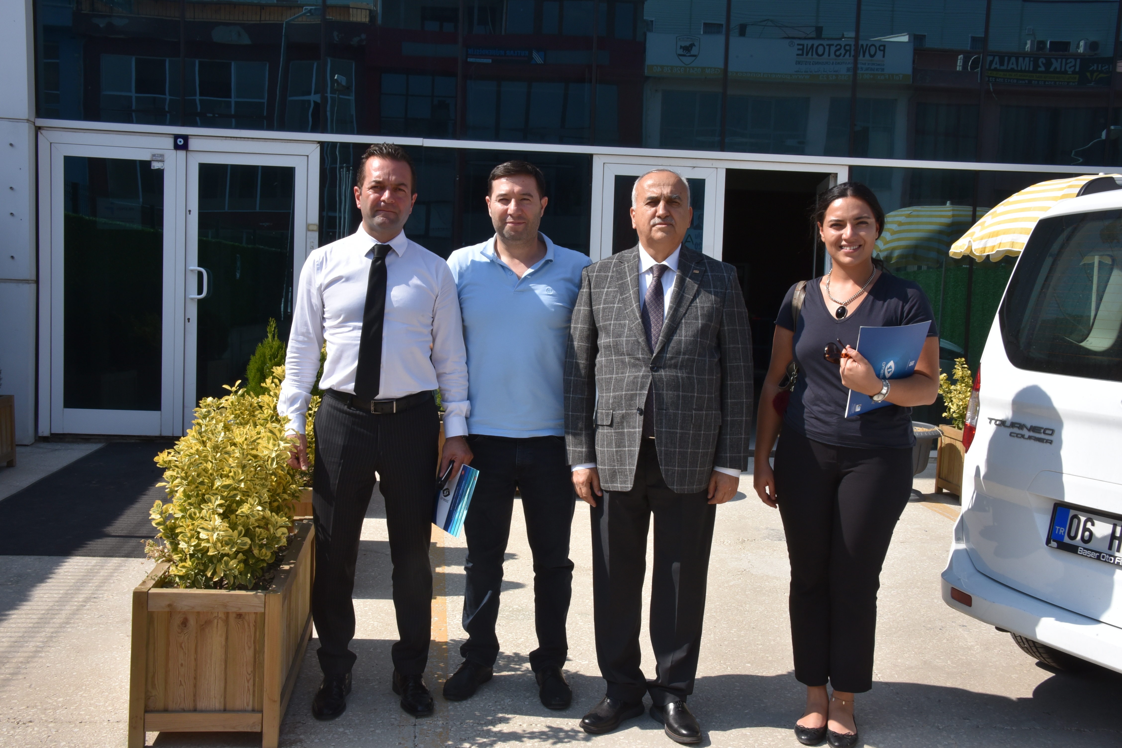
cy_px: 374
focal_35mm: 36
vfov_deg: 36.9
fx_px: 1122
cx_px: 561
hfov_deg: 53.1
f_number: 25
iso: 1000
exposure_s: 1/200
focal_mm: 36
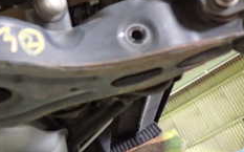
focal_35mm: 82
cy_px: 95
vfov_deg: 15.9
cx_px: -20
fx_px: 545
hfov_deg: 23.8
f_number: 2.3
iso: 800
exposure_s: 1/20
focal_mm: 5.4
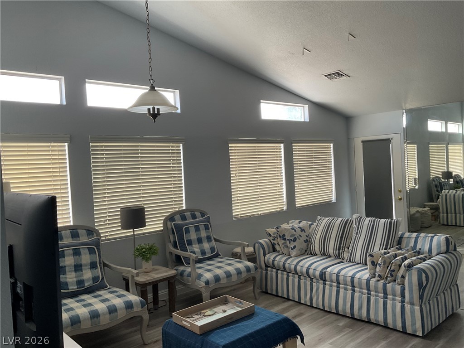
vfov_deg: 48.2
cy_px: 174
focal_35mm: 29
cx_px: 232
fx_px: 389
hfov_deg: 61.7
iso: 32
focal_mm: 3
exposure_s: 1/60
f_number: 1.8
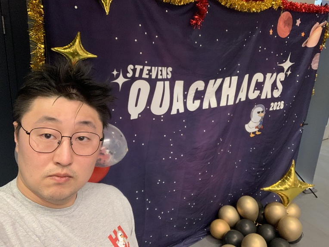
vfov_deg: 44.2
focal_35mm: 32
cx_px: 164
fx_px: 304
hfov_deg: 56.8
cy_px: 124
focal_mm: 2.87
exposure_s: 1/60
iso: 200
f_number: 2.2
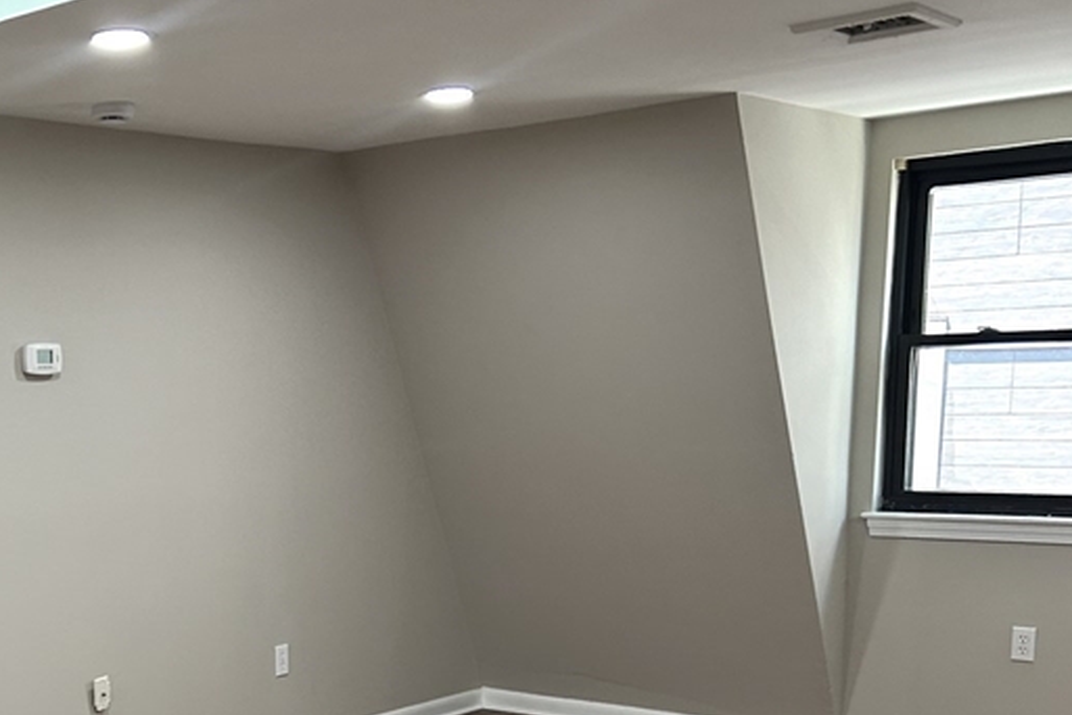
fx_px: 1608
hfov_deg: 34.4
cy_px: 633
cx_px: 65
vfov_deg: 24.4
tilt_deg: -8.3
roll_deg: +2.3
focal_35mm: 54
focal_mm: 5.7
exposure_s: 1/120
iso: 125
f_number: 1.5
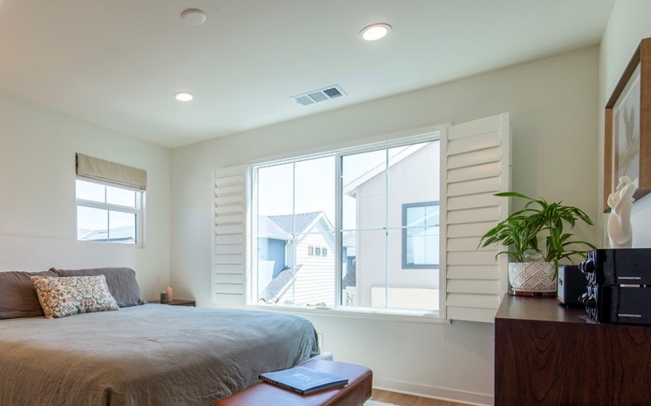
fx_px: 373
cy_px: 284
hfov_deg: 79.7
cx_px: 219
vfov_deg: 55.5
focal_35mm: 21
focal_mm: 15
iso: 250
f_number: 6.3
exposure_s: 1/320
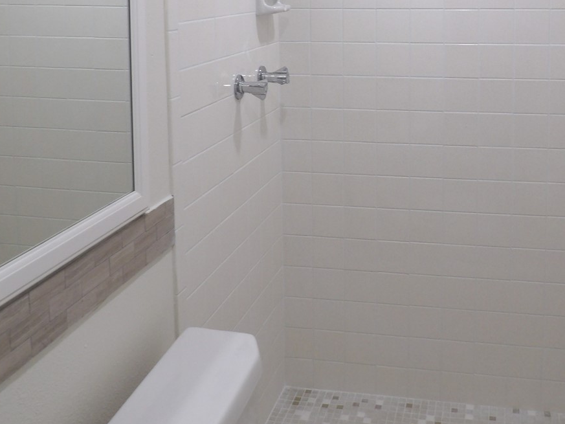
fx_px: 718
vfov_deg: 31.4
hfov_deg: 42.4
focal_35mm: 44
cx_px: 374
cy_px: 45
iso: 143
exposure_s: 1/33
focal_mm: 4.3
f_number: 3.2
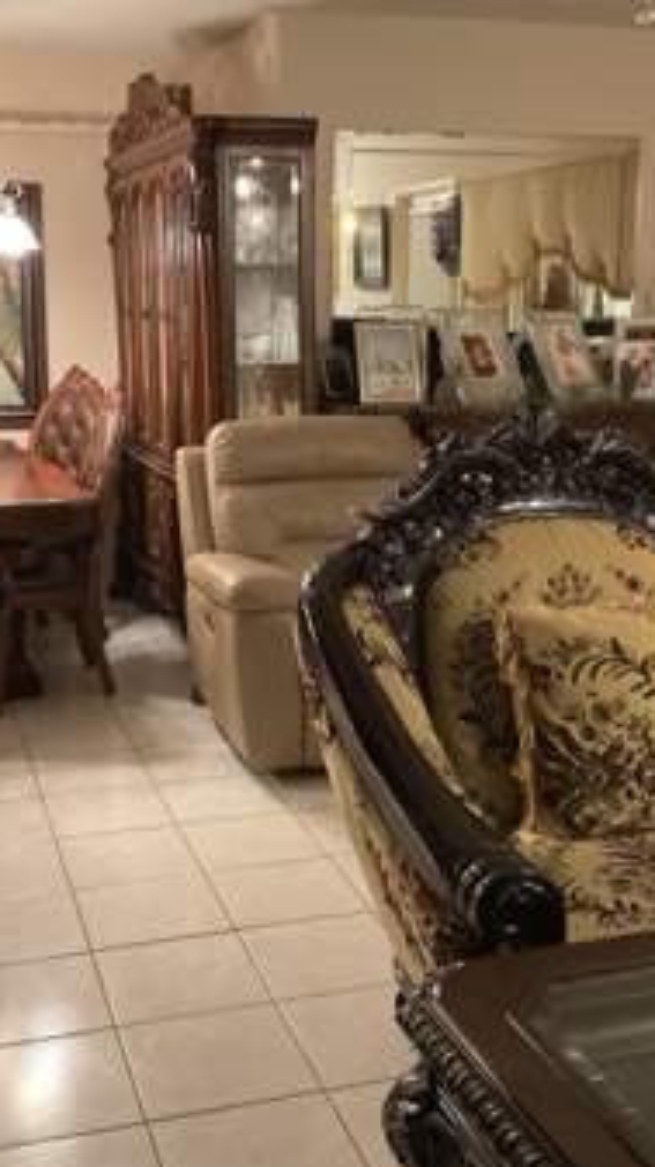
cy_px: 566
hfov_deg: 26.5
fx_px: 1393
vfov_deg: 45.5
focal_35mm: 45
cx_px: 298
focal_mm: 3
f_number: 1.8
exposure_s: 1/30
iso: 320
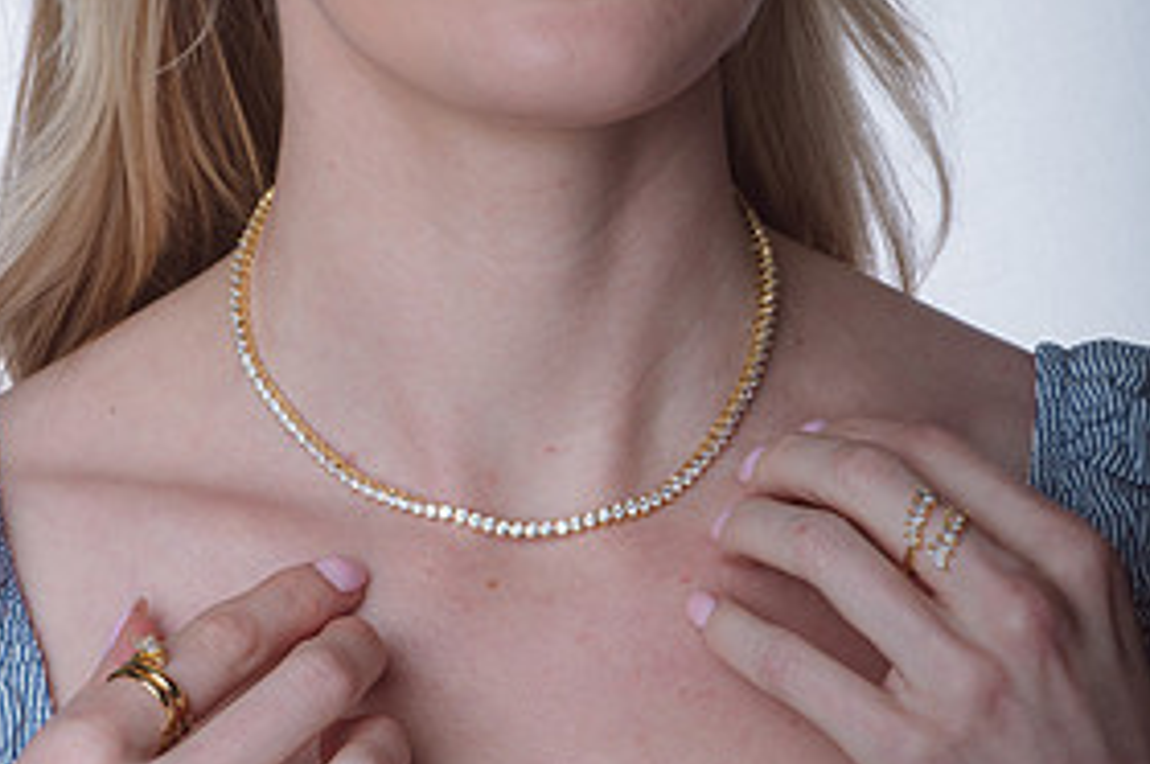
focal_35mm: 169
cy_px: 226
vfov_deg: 8.1
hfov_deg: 12.2
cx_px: 567
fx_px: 5392
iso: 400
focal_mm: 105
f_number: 36
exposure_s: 1/250
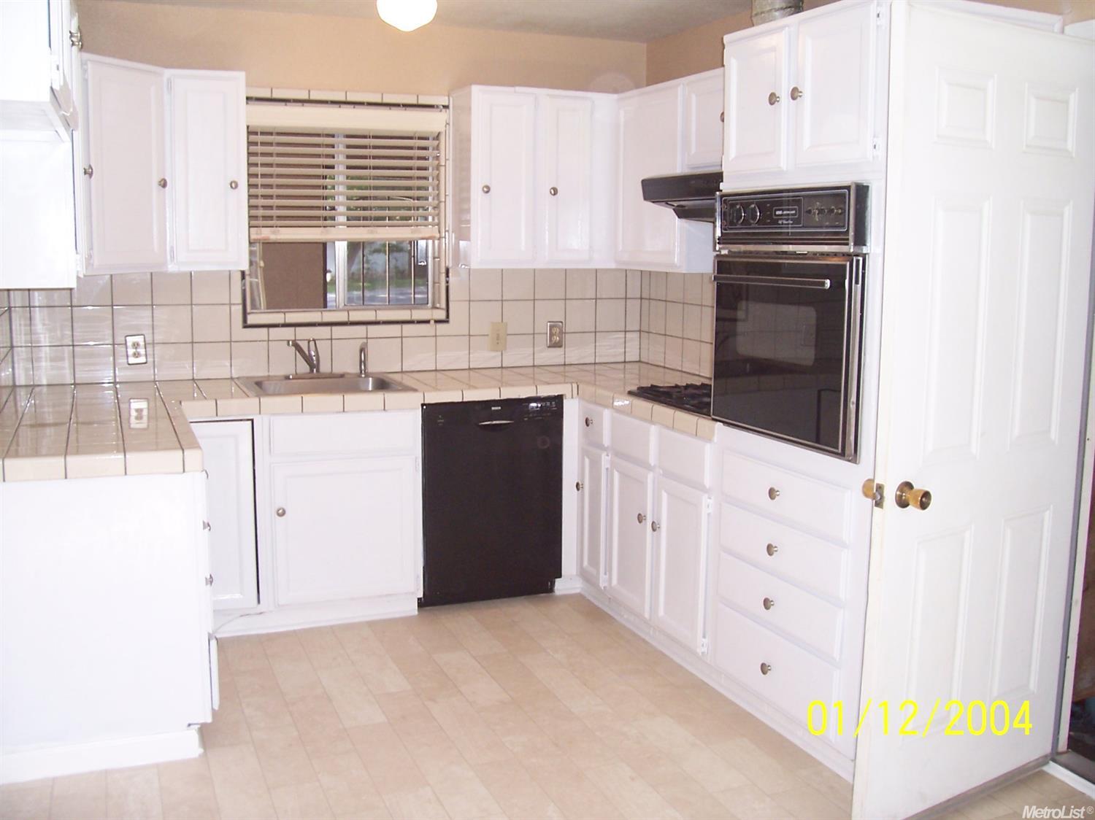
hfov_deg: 54.0
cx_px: 548
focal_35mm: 34
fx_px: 1075
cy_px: 410
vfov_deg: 41.8
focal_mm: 5.6
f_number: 2.7
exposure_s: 1/60
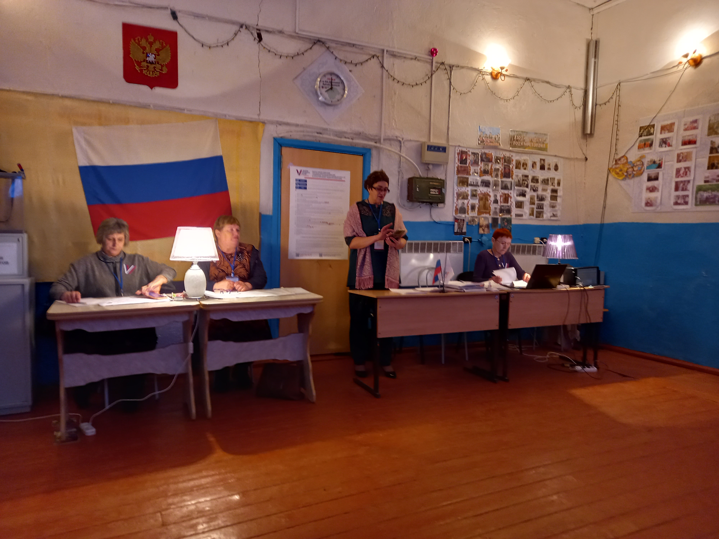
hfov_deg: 69.4
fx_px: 519
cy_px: 270
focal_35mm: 25
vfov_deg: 54.9
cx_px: 360
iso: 250
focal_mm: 4.6
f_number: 2
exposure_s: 1/23
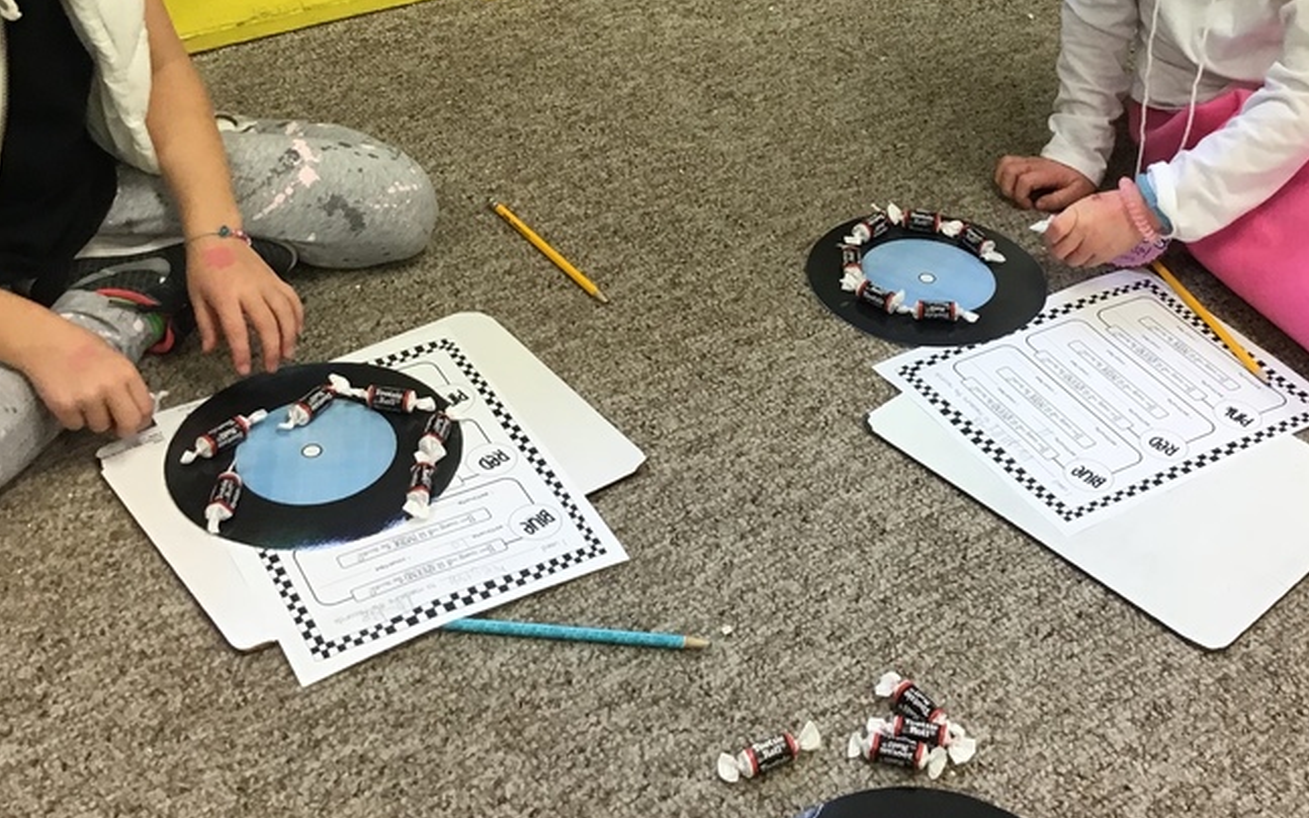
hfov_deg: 38.7
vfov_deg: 24.4
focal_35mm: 52
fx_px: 1855
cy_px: 134
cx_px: 793
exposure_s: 1/30
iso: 32
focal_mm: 3.3
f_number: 2.4
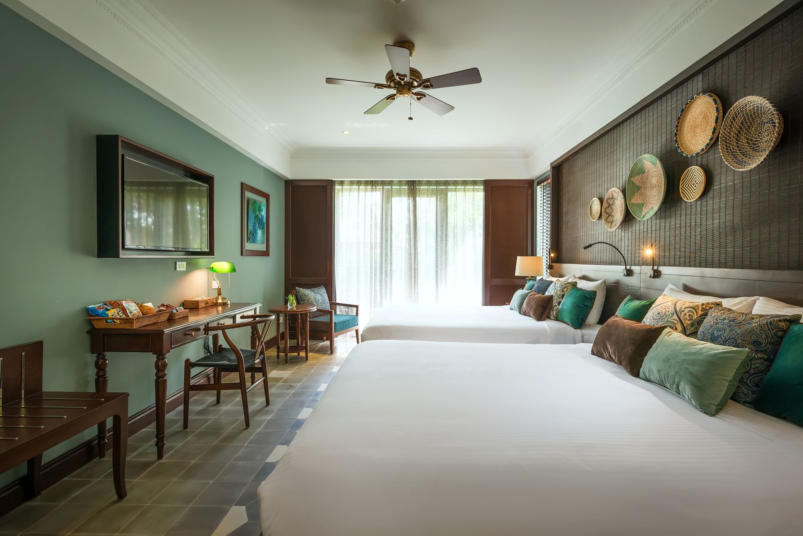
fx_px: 402
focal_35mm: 18
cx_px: 402
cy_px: 268
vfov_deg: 67.4
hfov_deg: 90.0
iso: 500
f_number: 6.3
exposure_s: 1/25
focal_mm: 18
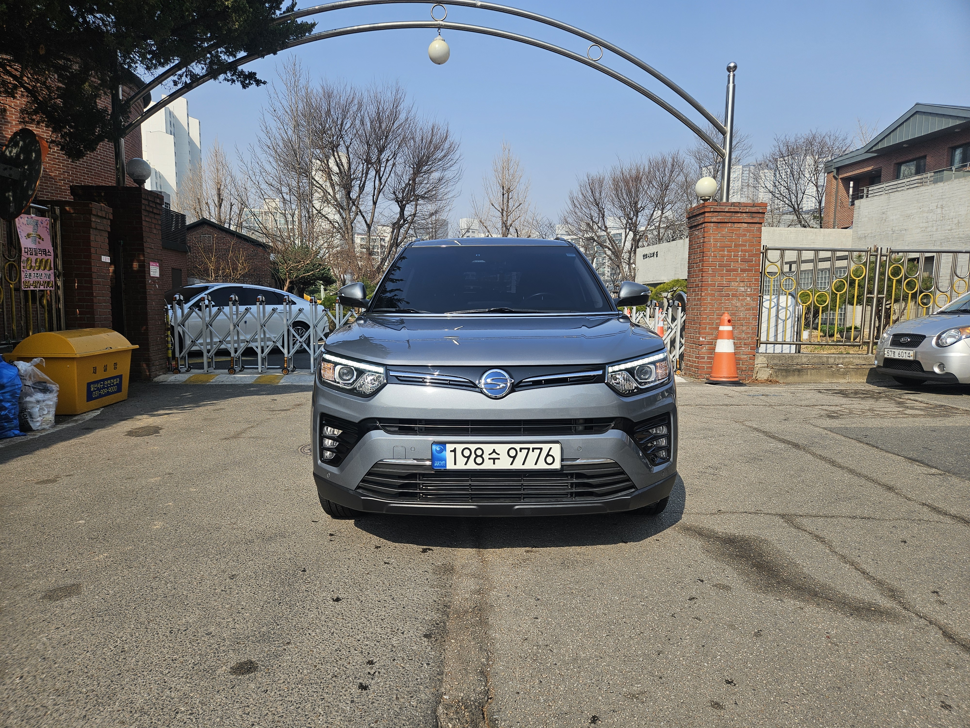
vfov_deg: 58.9
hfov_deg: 73.9
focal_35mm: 23
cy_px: 364
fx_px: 644
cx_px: 485
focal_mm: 5.4
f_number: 1.8
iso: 32
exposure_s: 1/2000
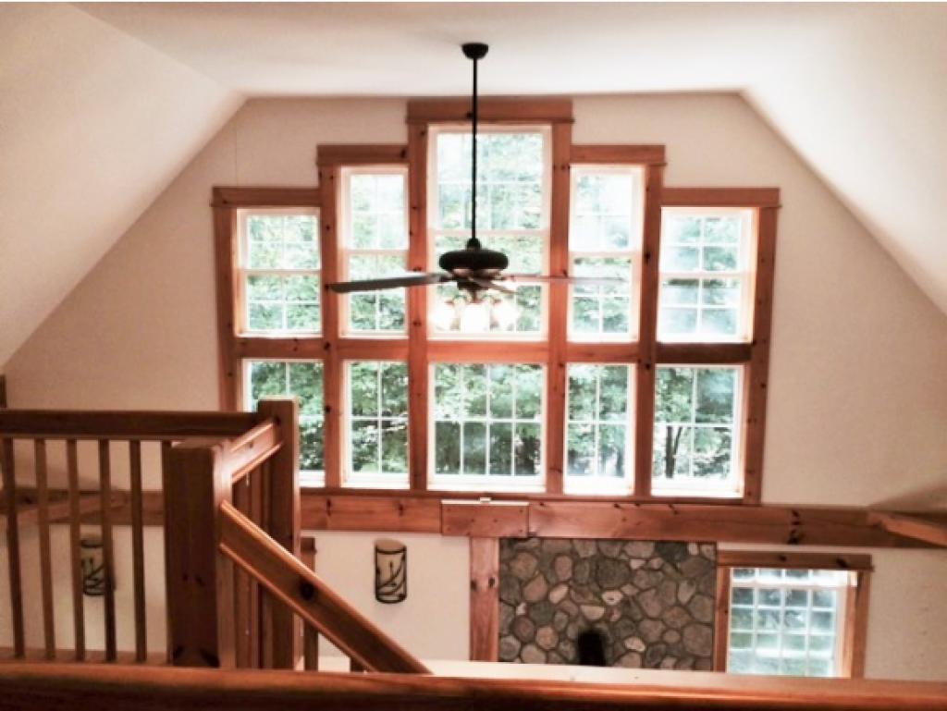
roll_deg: -0.5
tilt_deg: -9.3
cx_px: 474
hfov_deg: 61.6
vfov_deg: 48.3
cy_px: 356
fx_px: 794
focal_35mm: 29
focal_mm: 4.15
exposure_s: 1/30
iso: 50
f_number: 2.2
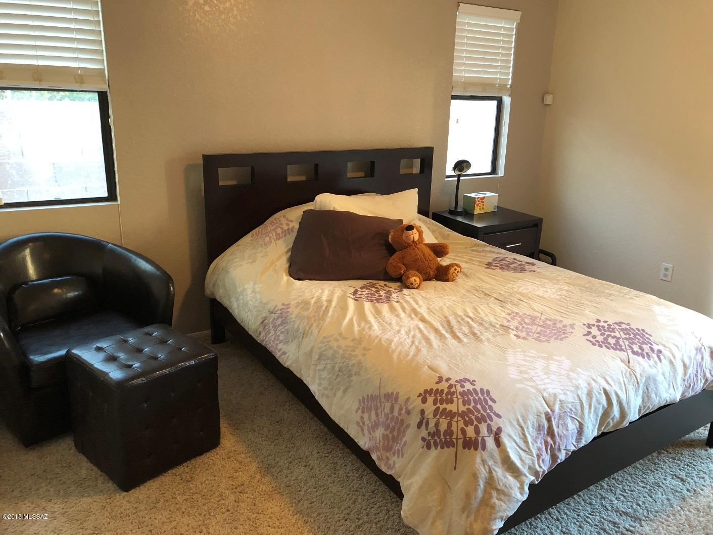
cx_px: 356
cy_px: 268
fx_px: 577
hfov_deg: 63.4
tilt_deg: -16.5
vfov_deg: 49.7
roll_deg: -1.1
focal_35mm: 28
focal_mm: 3.99
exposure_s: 1/15
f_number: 1.8
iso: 64
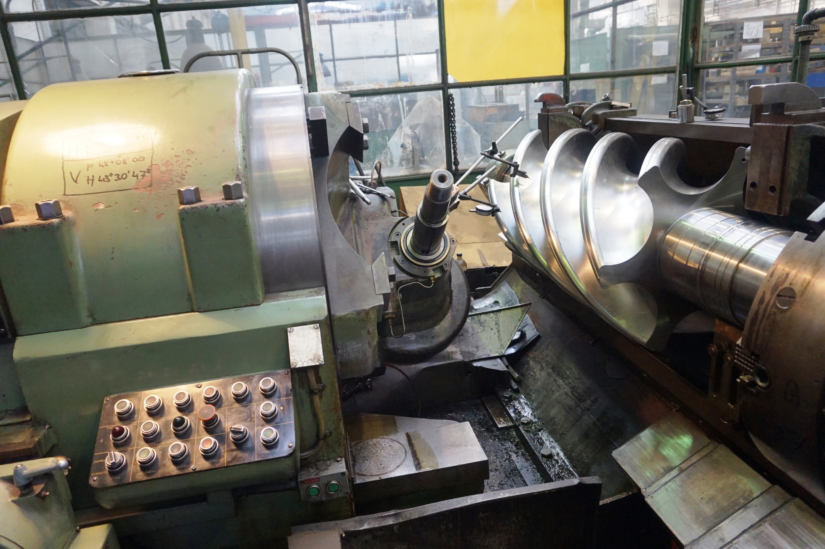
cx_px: 412
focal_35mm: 24
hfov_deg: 73.8
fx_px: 550
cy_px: 274
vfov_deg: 53.1
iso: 1600
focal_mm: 16
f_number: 4
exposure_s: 1/160
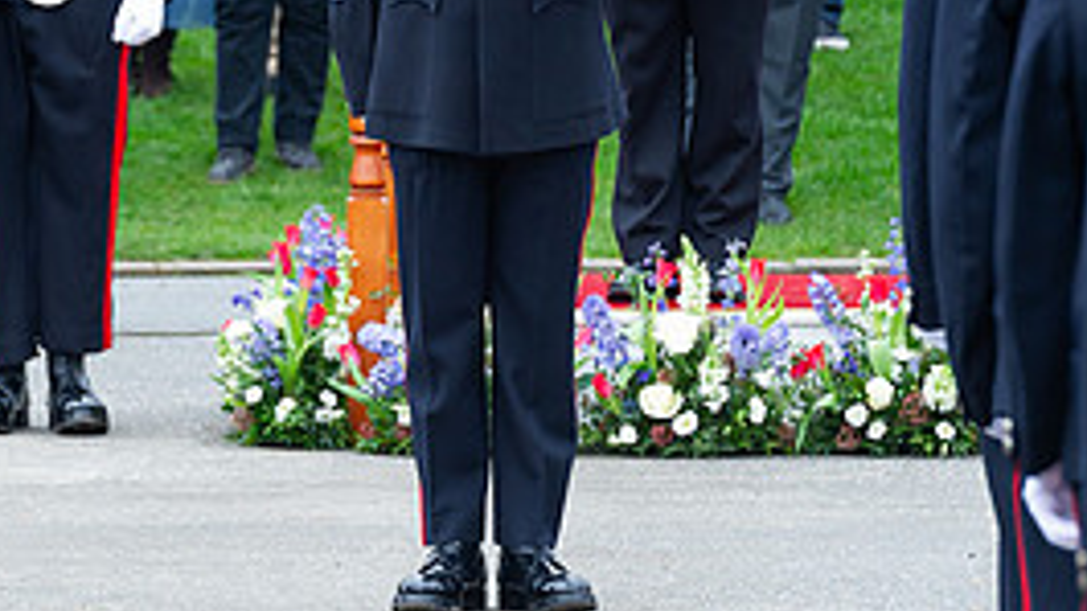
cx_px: 498
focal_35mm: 466
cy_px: -74
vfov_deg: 2.6
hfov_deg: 4.6
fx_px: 13430
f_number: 6.3
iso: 800
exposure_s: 1/250
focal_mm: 200
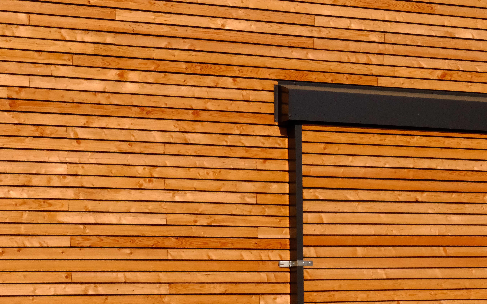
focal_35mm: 110
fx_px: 1460
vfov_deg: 11.9
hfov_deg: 18.8
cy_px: 229
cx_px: 370
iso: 1600
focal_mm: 47.2
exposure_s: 1/2000
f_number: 18
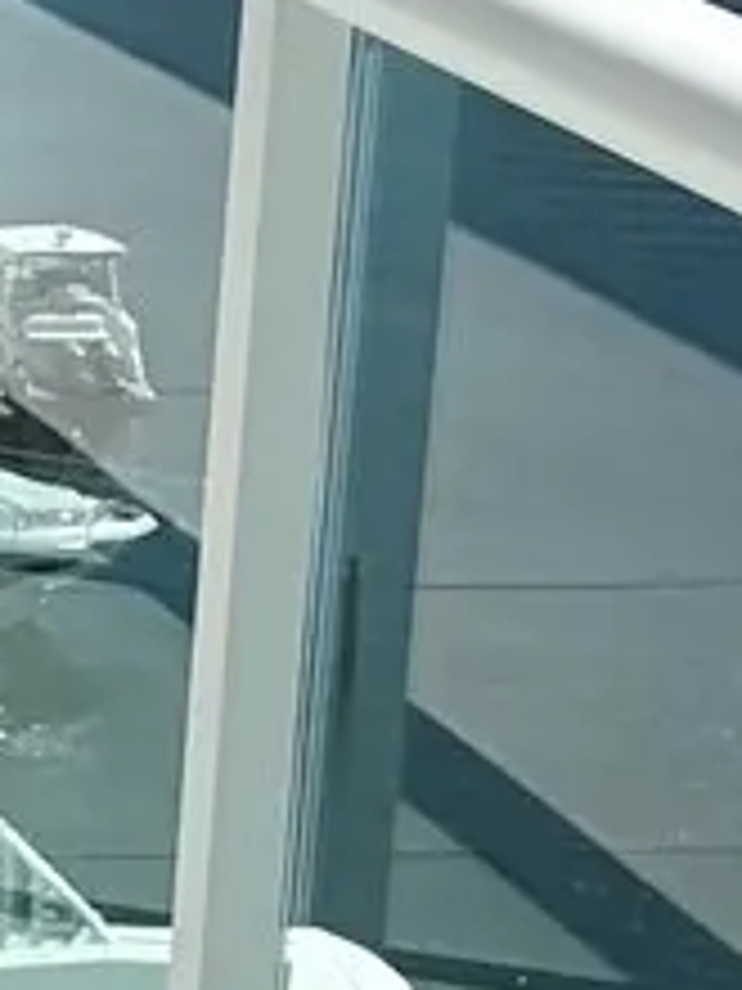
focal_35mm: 189
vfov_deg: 10.4
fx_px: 5402
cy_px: 148
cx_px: -1399
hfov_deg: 7.1
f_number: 1.6
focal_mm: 5.96
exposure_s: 1/10101
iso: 50
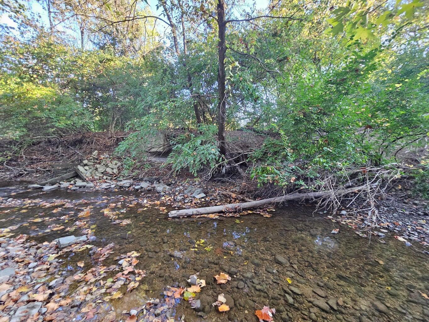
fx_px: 161
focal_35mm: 13
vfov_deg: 89.9
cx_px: 214
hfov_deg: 106.2
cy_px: 161
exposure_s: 1/66
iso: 250
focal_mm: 2.2
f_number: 2.2
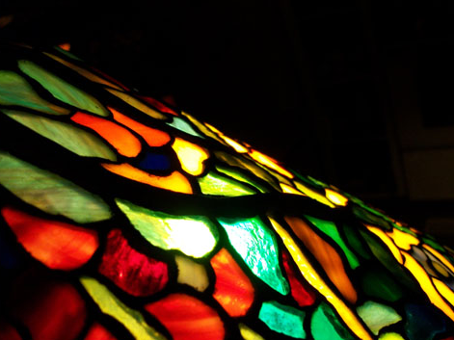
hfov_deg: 54.0
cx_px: 227
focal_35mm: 34
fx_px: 446
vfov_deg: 41.8
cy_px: 164
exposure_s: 1/40
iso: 160
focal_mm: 5.7
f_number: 2.9
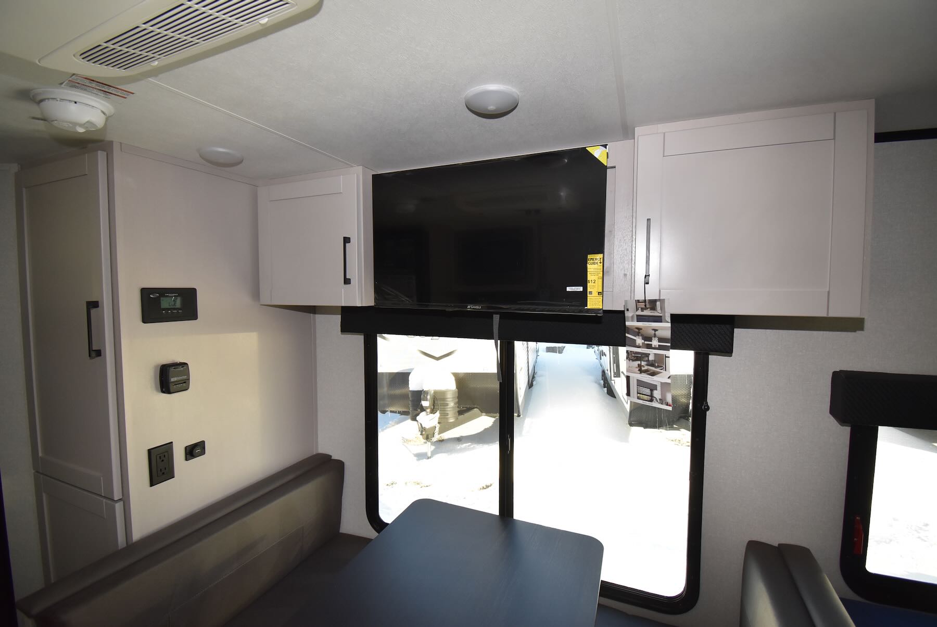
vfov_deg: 77.5
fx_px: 391
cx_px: 468
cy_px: 314
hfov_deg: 100.3
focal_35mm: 15
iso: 800
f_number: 5
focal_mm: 10
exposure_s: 1/100
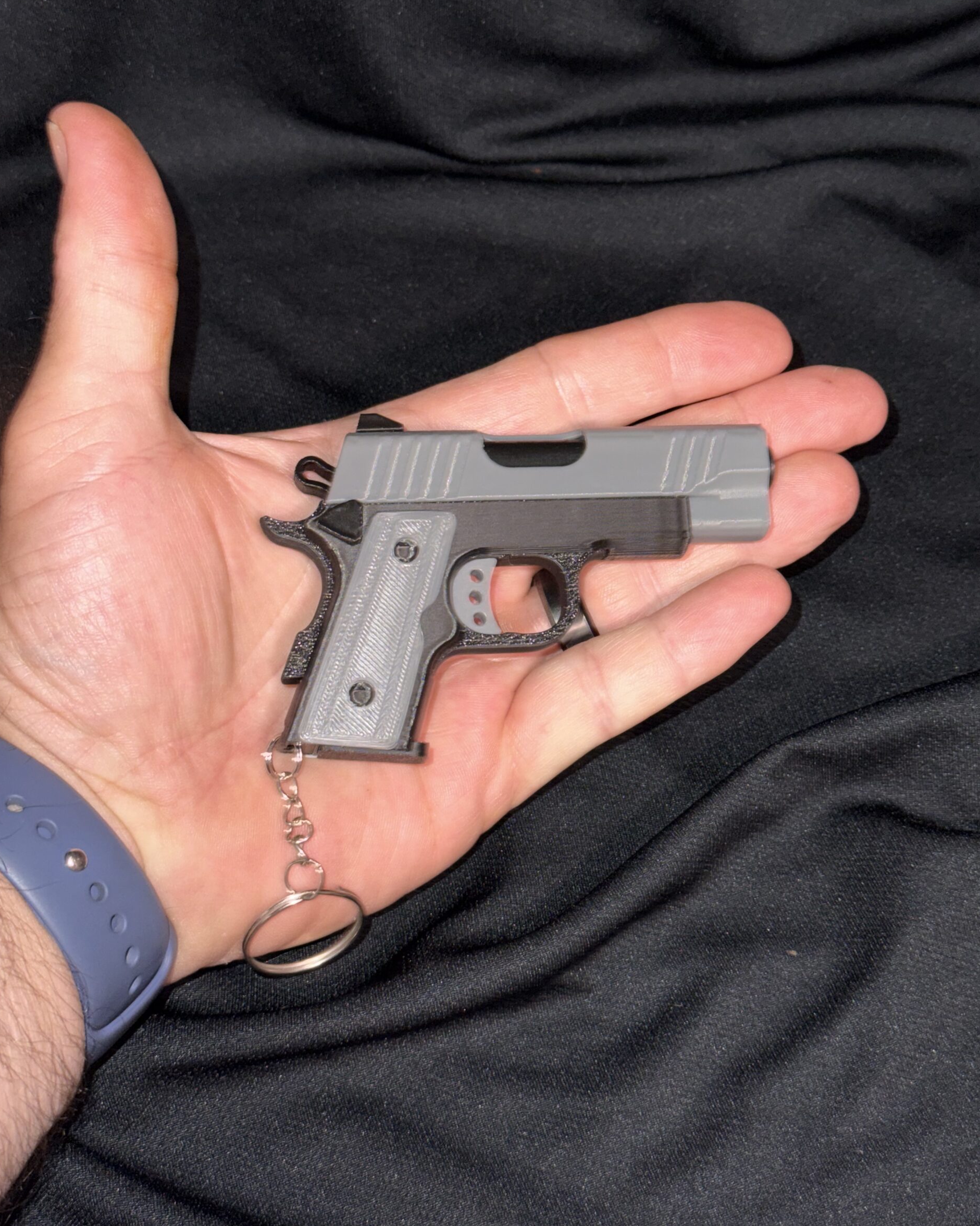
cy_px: 568
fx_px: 1849
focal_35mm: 51
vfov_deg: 36.6
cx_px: 485
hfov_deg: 29.7
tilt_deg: -57.8
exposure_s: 1/7
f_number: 1.78
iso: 80
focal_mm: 6.76
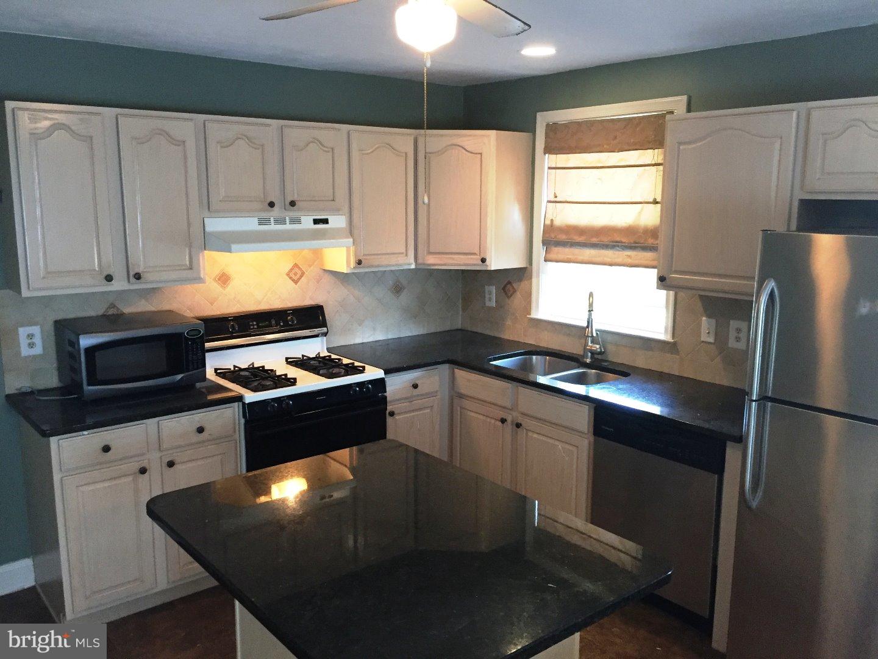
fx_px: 736
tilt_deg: -11.7
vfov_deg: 48.2
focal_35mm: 29
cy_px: 330
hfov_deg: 61.7
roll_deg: -0.2
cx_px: 439
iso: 160
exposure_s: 1/30
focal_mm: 4.15
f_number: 2.2
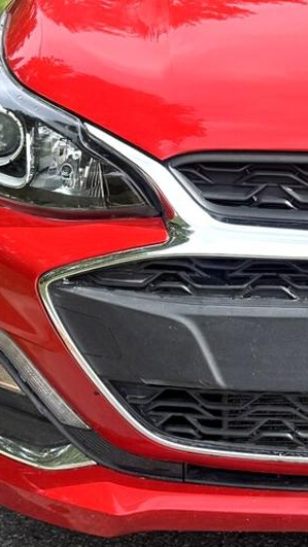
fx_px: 914
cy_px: 148
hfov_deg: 17.9
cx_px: 400
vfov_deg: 32.8
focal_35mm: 63
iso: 80
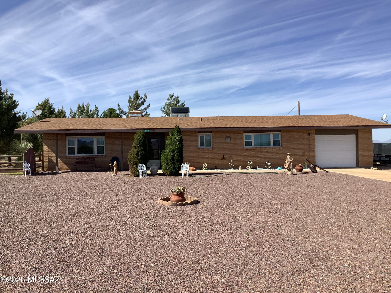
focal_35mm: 31
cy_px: 146
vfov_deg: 45.4
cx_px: 196
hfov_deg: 58.4
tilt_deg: -1.0
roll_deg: +1.3
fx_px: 350
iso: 25
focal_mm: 3.3
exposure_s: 1/1508
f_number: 2.4
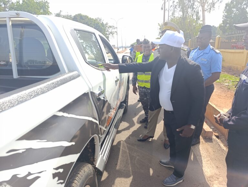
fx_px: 165
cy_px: 94
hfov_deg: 73.9
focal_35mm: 23
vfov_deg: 59.0
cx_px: 124
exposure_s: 1/353
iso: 50
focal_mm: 6.14
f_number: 1.6
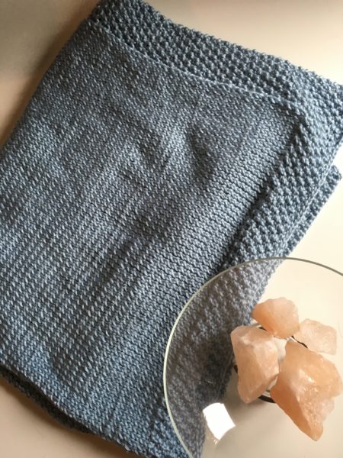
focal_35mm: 29
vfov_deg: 61.7
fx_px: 383
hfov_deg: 48.2
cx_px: 172
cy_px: 229
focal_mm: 4.15
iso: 64
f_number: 2.2
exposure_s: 1/30
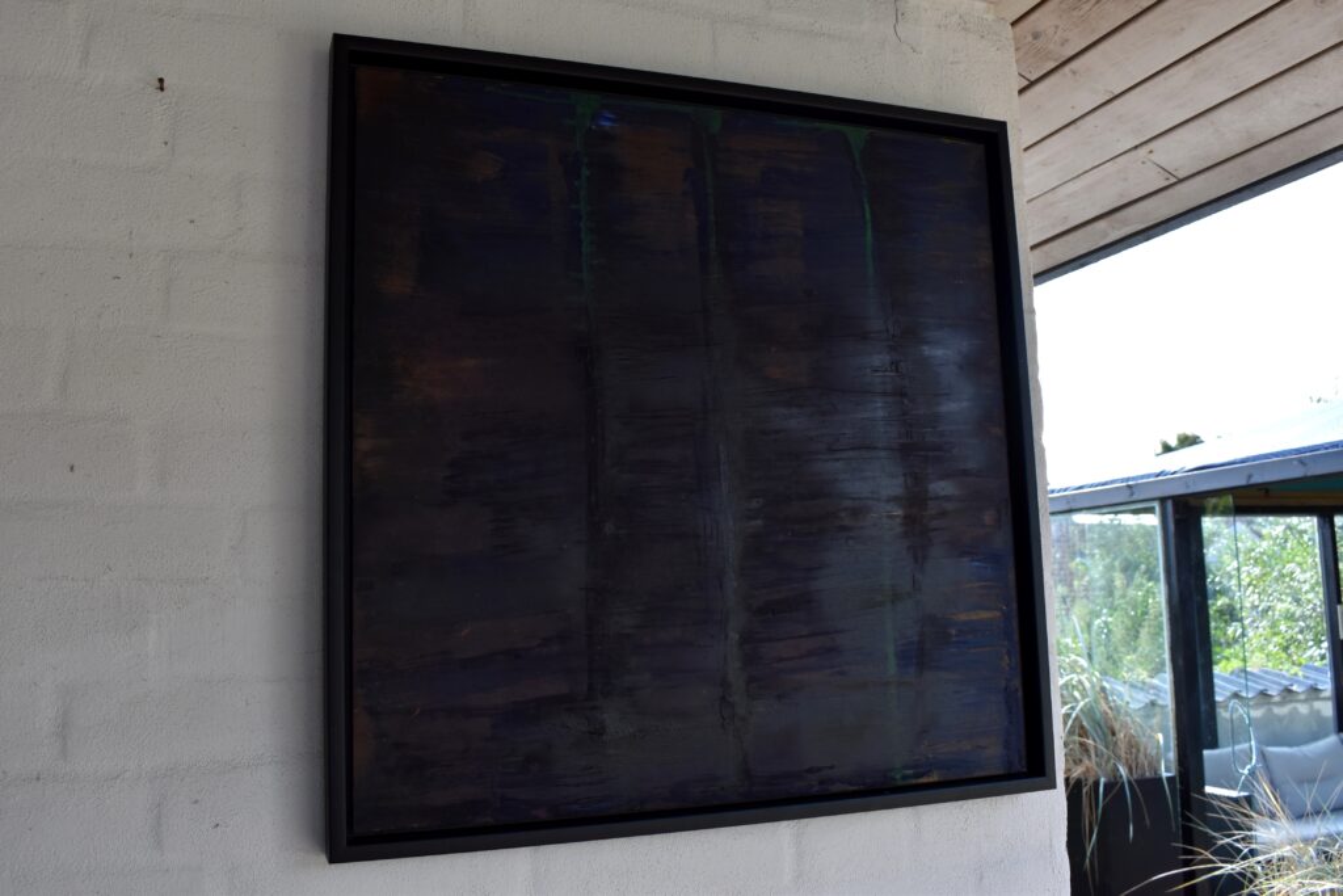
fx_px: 1175
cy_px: 448
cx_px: 672
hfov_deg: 59.5
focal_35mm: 32
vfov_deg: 41.7
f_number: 7.1
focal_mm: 21
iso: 400
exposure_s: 1/200
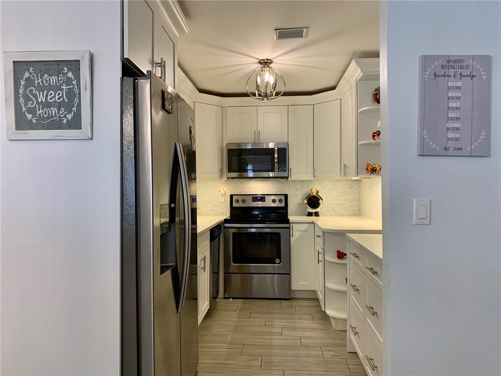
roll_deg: +0.7
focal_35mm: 26
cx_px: 250
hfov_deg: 67.3
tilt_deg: +0.5
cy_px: 188
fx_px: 376
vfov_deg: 53.1
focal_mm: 4.25
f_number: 1.8
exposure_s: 1/60
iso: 160
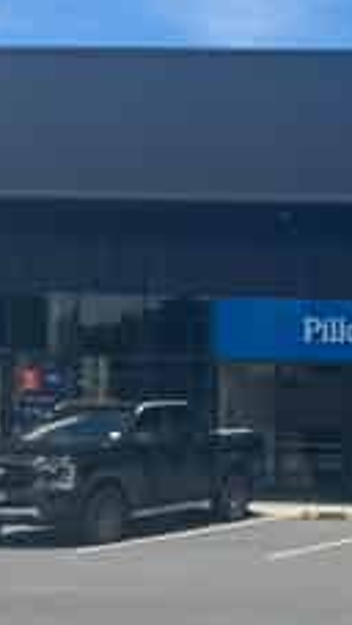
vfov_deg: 25.6
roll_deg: -1.6
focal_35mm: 82
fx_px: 1358
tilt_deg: -0.5
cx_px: 828
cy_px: 450
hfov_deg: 12.1
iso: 50
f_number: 1.6
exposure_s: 1/3205
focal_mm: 5.96
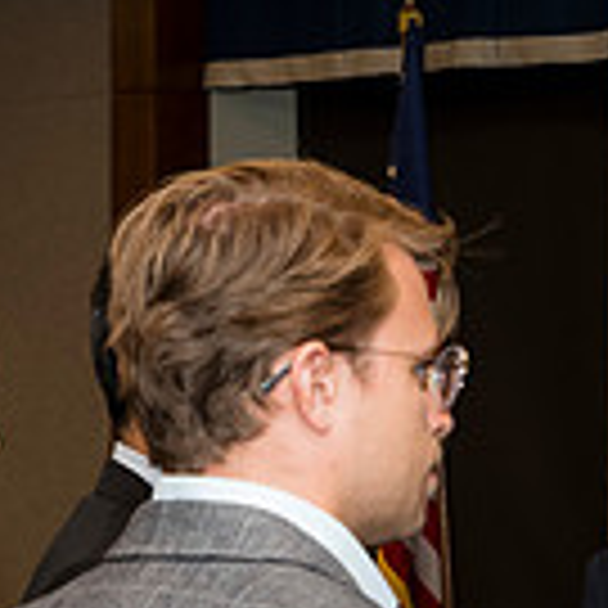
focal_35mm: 168
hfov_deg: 10.1
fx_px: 3338
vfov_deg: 10.3
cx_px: 892
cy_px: 678
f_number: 5
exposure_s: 1/125
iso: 800
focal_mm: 46
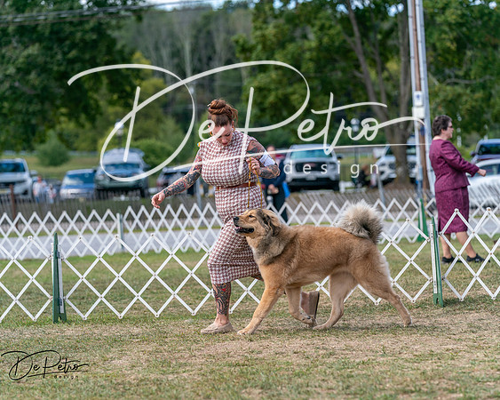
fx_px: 2332
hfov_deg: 12.2
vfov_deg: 9.8
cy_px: 200
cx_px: 250
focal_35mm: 158
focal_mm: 140
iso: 400
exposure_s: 1/2000
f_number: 4
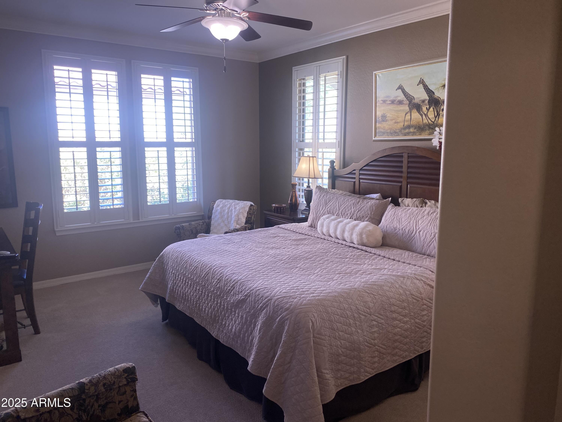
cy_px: 211
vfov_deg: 53.1
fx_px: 422
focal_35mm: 26
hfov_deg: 67.3
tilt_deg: -10.3
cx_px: 281
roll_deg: +0.3
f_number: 1.8
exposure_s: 1/120
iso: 80
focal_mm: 4.25
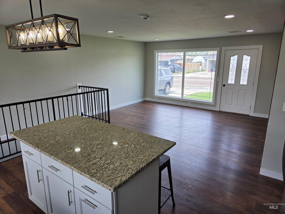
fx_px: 189
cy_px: 107
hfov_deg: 73.9
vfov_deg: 58.9
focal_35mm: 23
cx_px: 142
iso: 80
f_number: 1.8
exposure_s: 1/619
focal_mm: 5.4
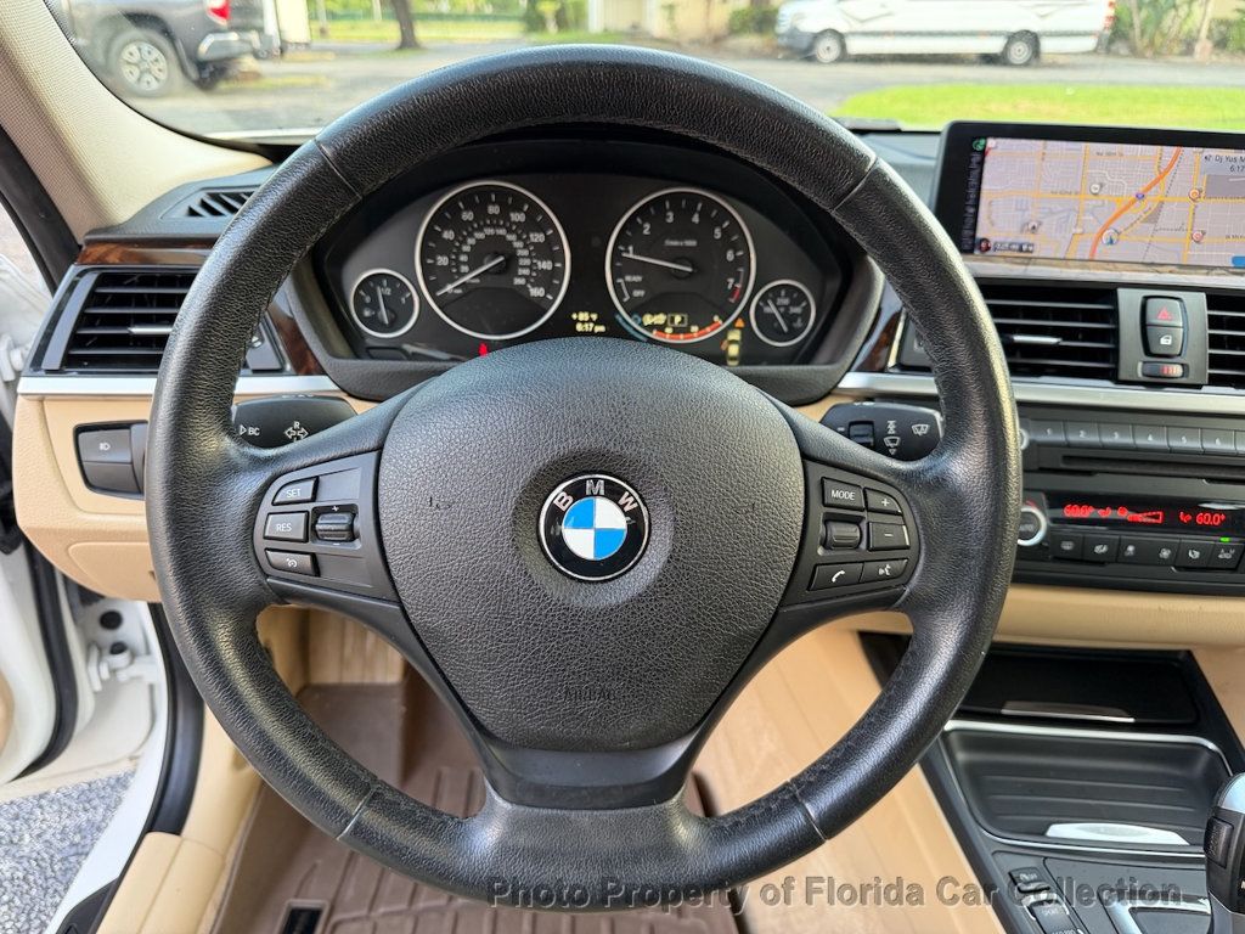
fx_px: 863
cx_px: 622
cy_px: 467
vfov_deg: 56.8
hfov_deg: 71.6
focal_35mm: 24
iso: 200
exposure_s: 1/71
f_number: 1.78
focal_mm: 6.76
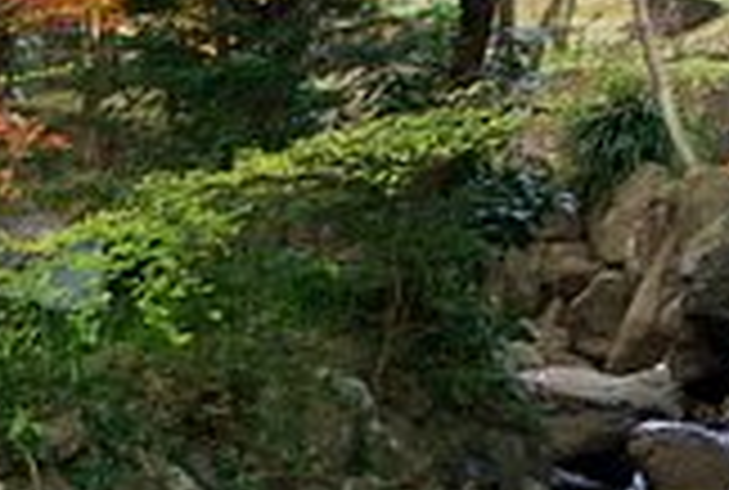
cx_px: 72
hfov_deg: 8.9
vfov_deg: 5.9
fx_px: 4660
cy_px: 962
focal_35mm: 229
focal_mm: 31
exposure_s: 1/2
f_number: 5
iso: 160
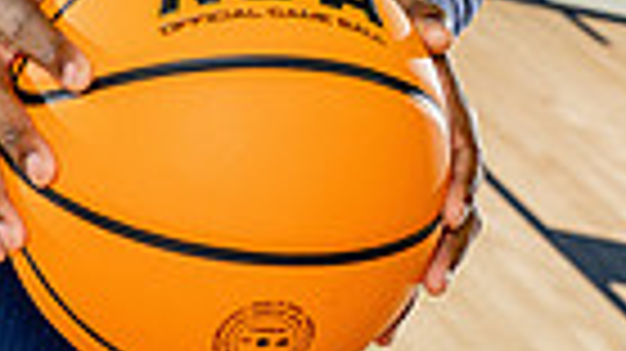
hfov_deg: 13.2
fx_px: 2704
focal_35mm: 163
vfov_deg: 6.9
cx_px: 171
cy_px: -572
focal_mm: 48
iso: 640
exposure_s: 1/250
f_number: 7.1
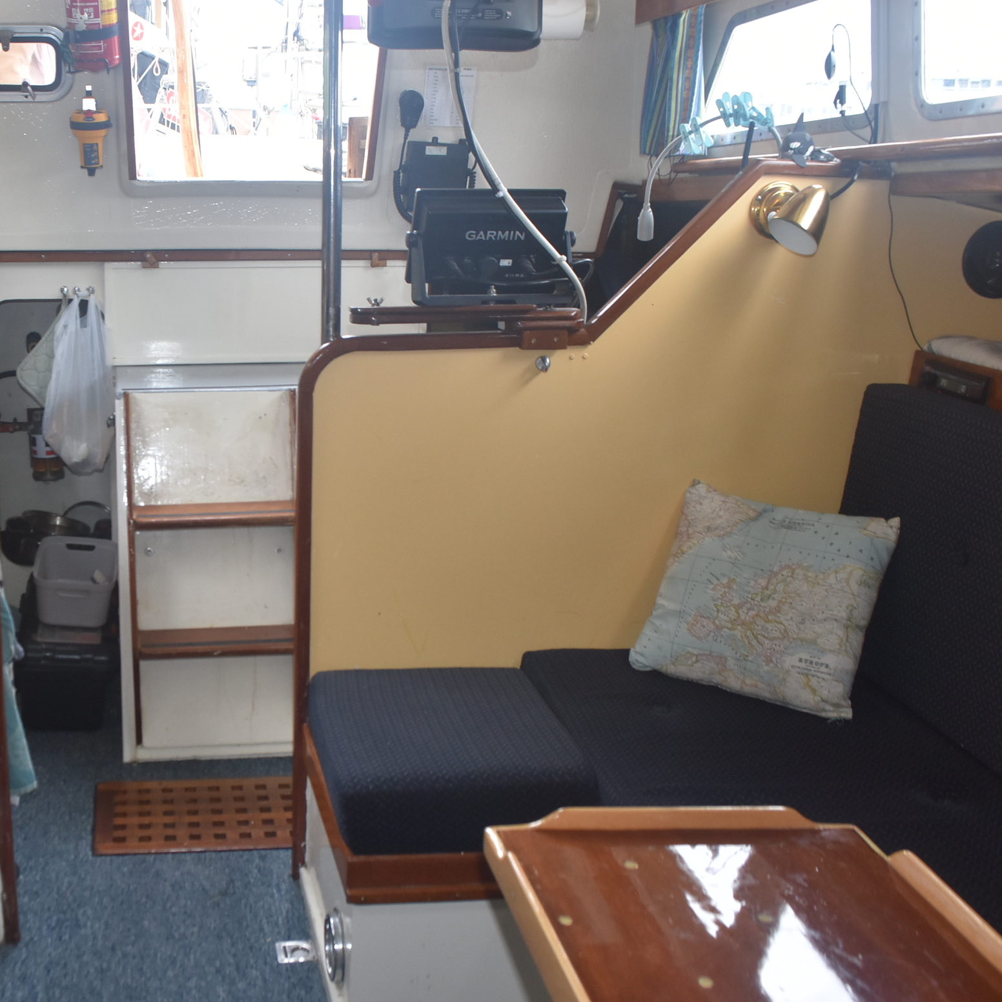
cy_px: 496
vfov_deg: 44.9
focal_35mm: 37
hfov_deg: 43.2
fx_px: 1212
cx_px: 229
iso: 720
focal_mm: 18
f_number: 5.6
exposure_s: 1/125
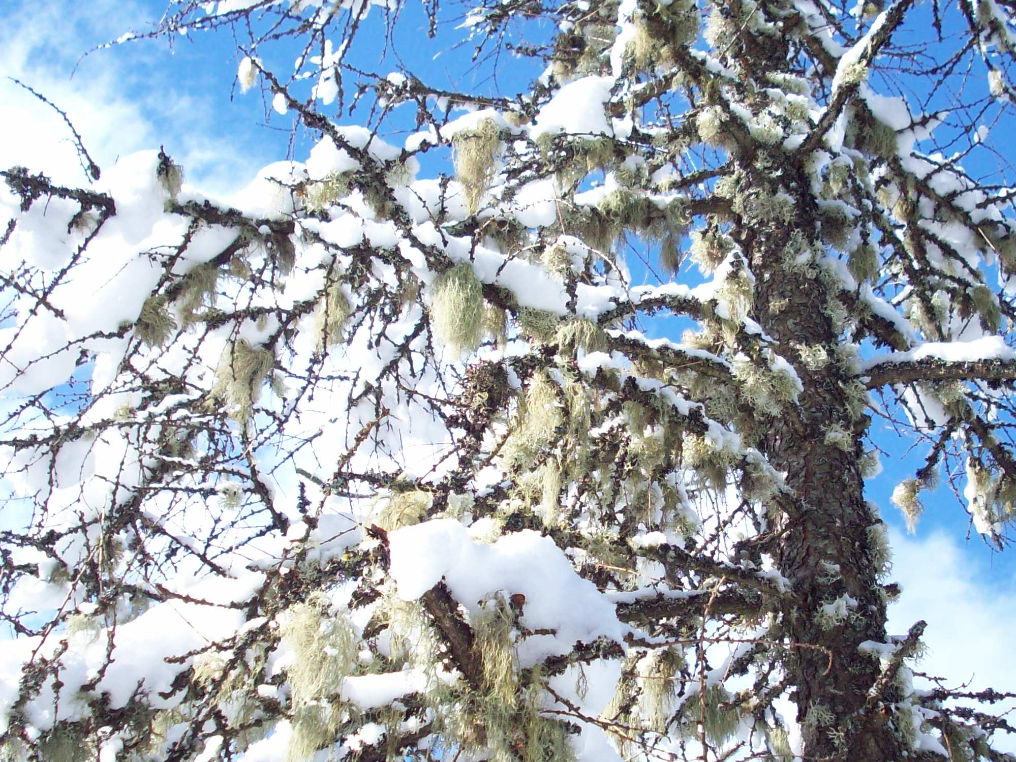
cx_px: 602
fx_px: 1790
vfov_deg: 24.0
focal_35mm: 61
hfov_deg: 31.6
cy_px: 438
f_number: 2.8
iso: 80
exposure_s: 1/663
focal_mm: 6.2
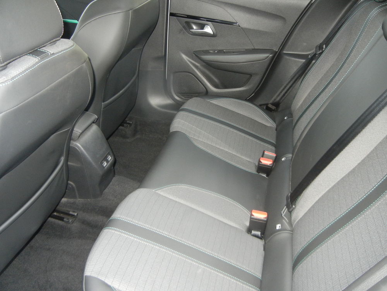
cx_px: 194
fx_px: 335
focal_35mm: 30
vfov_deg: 46.8
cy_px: 146
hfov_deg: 60.0
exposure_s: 1/30
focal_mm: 5.4
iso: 564
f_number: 3.5
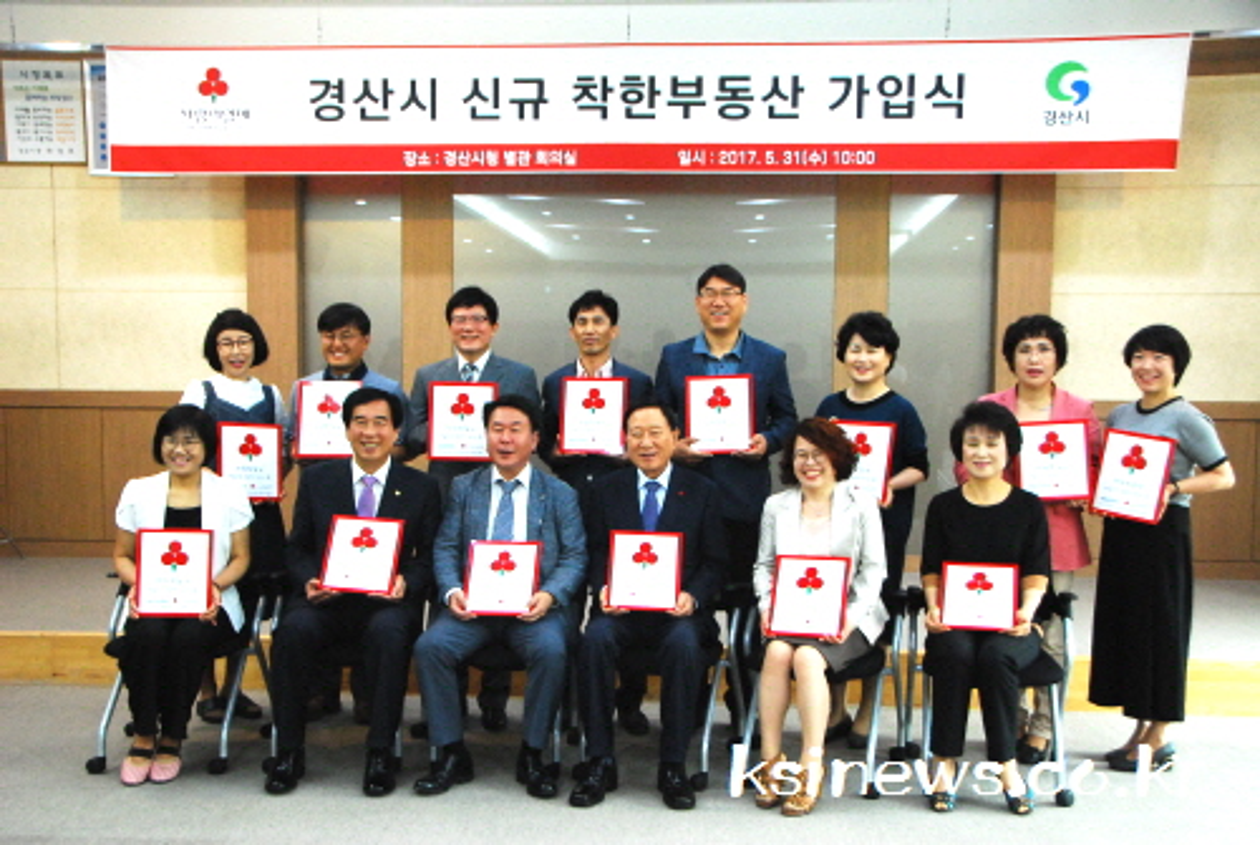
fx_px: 1420
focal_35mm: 40
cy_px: 422
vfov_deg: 33.1
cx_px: 630
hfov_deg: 47.9
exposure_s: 1/60
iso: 1600
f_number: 5
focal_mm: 27
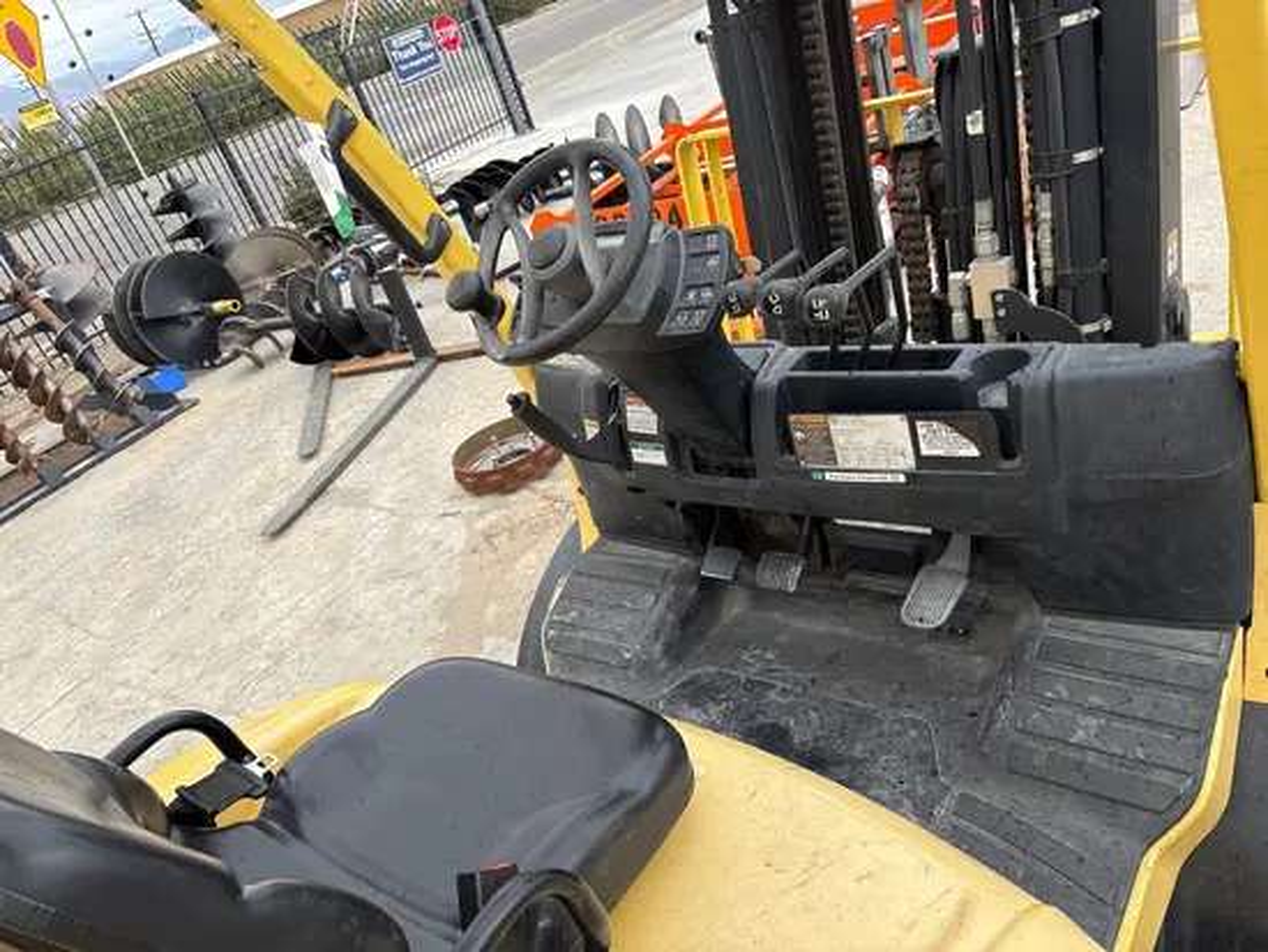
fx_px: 953
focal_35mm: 26
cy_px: 476
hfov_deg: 67.3
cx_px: 634
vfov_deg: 53.1
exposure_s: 1/756
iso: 50
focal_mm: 5.96
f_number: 1.6
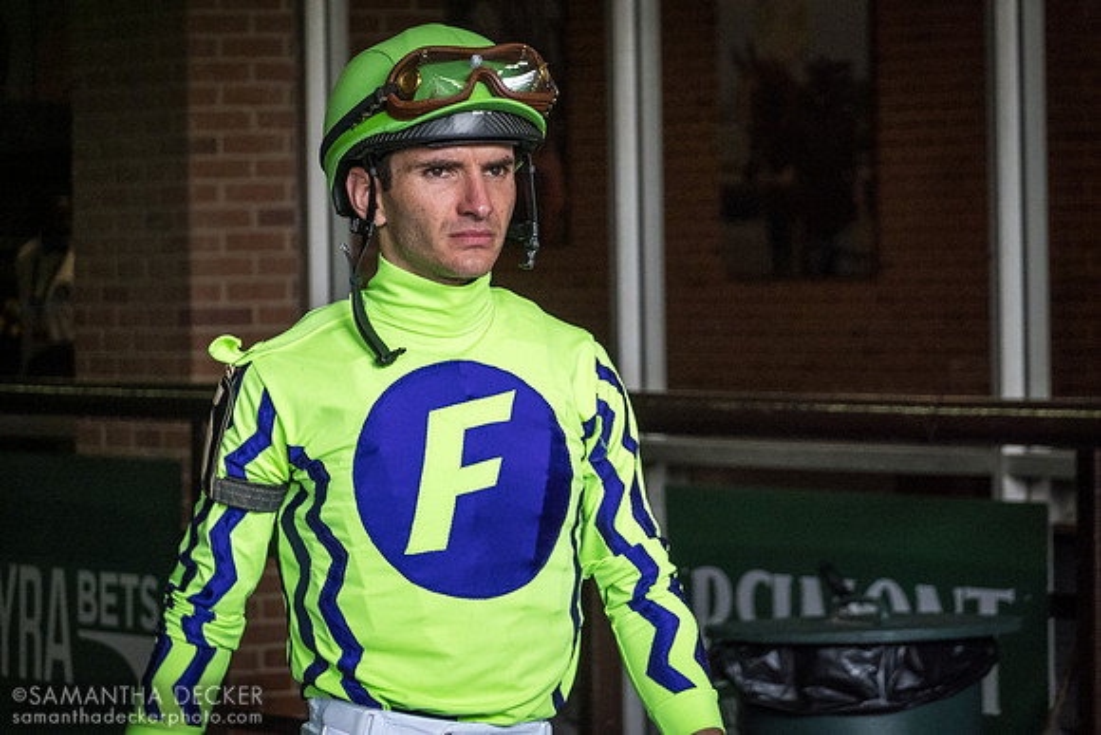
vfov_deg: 6.9
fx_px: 6118
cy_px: 368
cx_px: 550
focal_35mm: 200
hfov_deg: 10.3
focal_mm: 72
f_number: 4.5
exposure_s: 1/200
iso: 1000
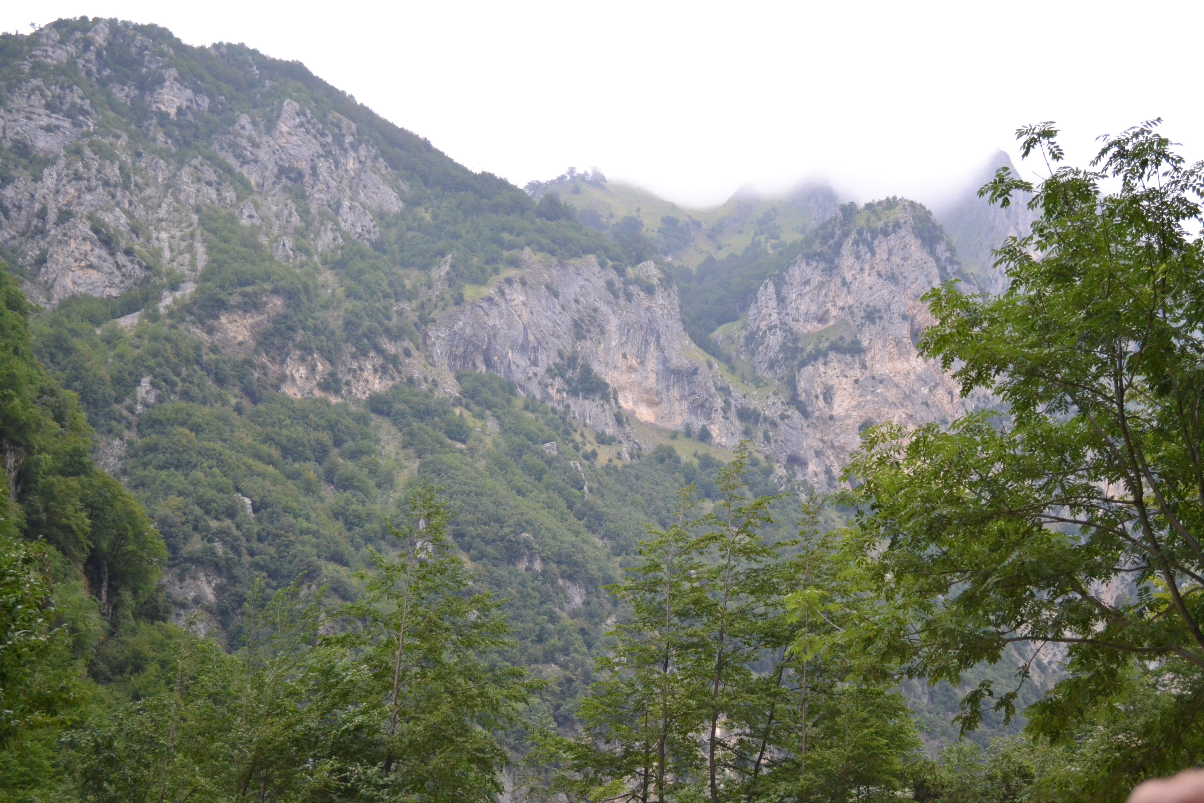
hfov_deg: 36.9
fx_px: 1806
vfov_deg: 25.1
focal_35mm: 54
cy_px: 402
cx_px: 602
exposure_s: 1/640
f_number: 5
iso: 1600
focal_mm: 36
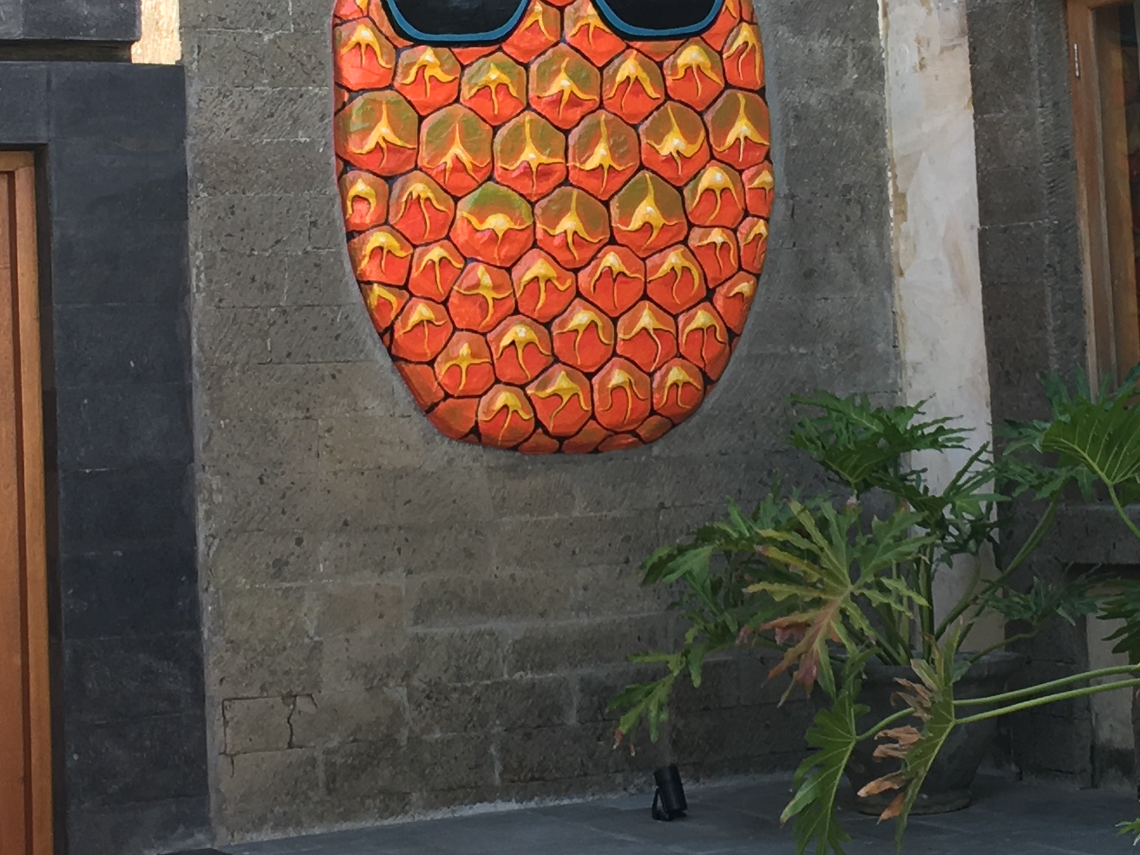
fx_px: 2930
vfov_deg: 16.5
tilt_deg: +4.5
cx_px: 673
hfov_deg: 22.0
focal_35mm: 89
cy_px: 246
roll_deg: +2.5
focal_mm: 4.15
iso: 25
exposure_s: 1/100
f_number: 2.2
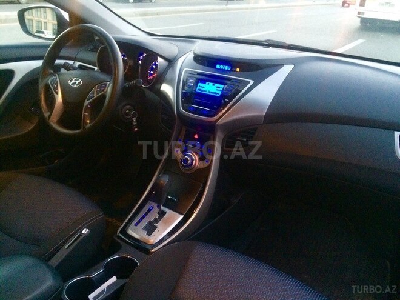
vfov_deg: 48.2
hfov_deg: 61.7
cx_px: 200
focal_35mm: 29
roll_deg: -0.1
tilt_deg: -25.6
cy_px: 150
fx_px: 335
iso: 320
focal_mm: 4.15
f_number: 2.2
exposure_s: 1/17
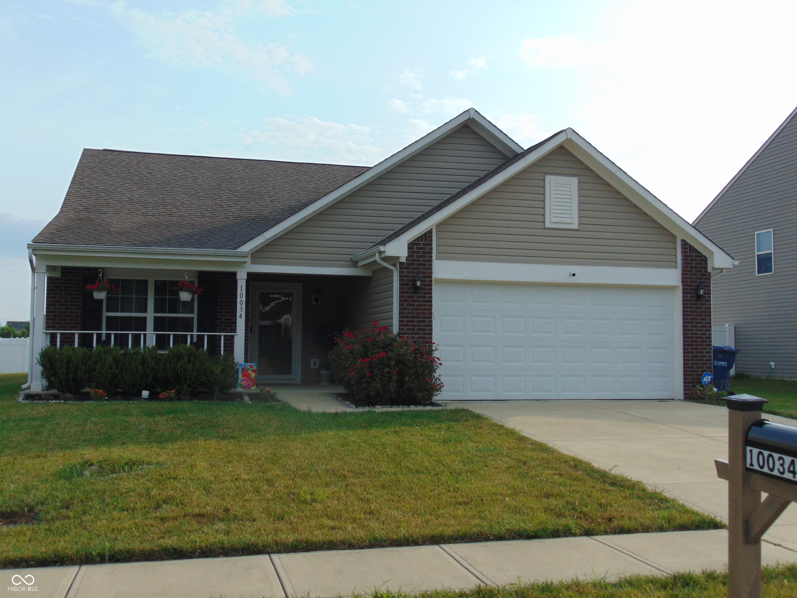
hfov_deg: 47.9
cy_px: 299
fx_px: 898
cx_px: 398
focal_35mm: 39
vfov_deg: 36.8
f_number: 8.5
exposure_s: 1/200
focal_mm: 6.9
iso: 80
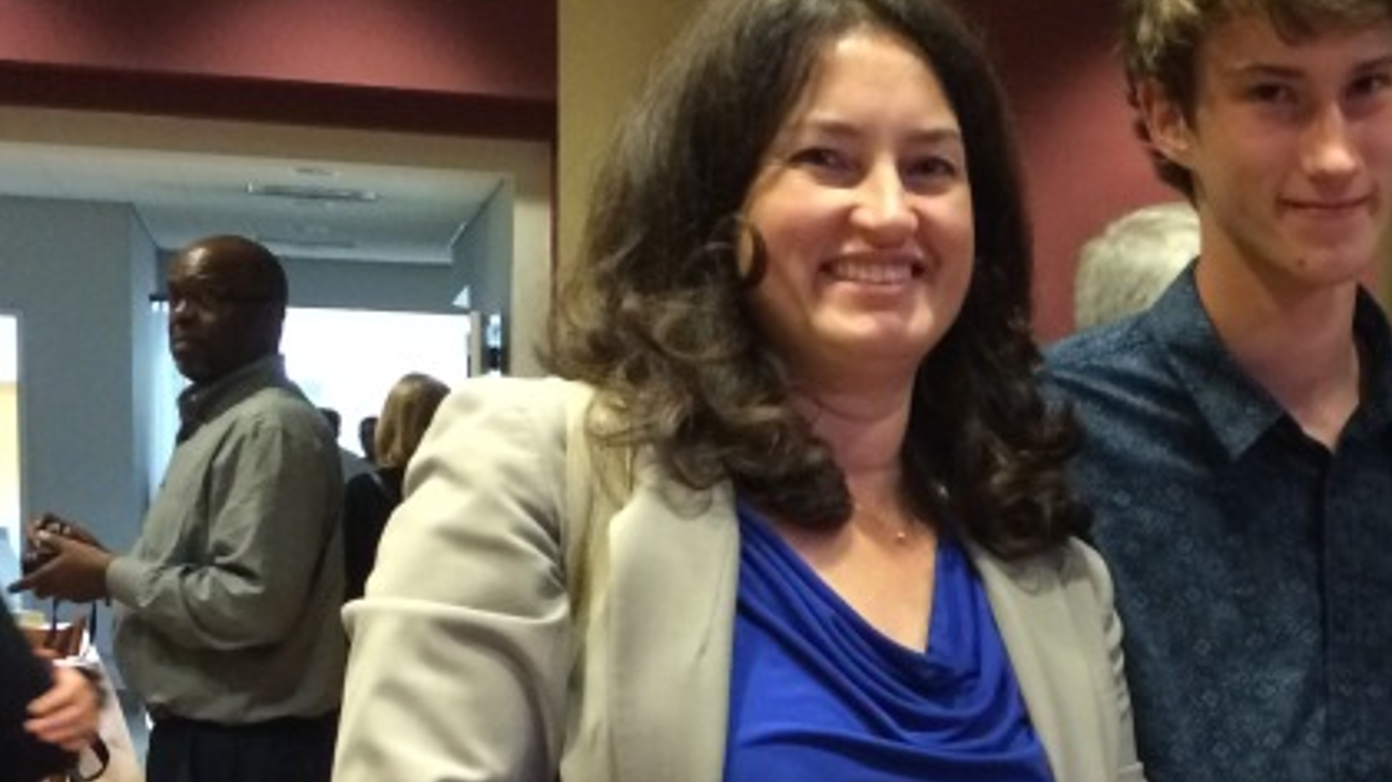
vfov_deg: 15.4
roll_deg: -0.8
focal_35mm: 77
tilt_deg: -6.7
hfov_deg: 26.6
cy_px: 802
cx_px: 1246
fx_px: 2841
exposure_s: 1/15
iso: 320
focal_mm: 4.15
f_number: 2.2
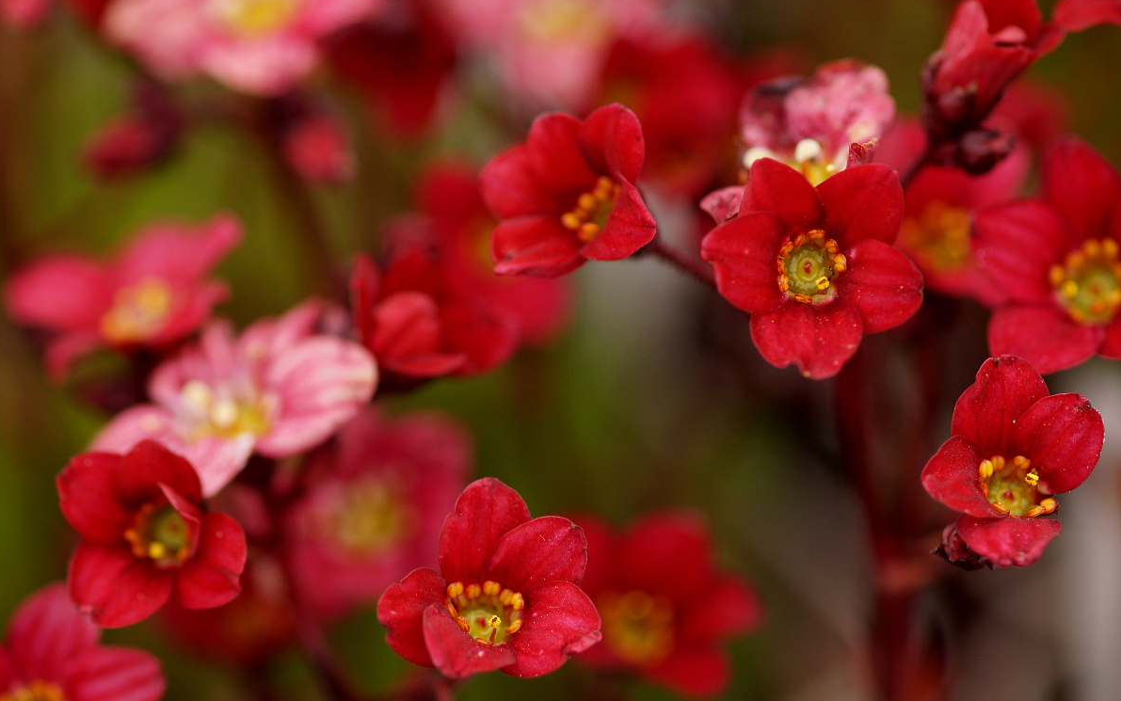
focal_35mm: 154
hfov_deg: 13.6
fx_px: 4706
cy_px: 338
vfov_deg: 8.5
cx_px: 560
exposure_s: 1/160
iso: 160
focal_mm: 100
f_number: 3.2
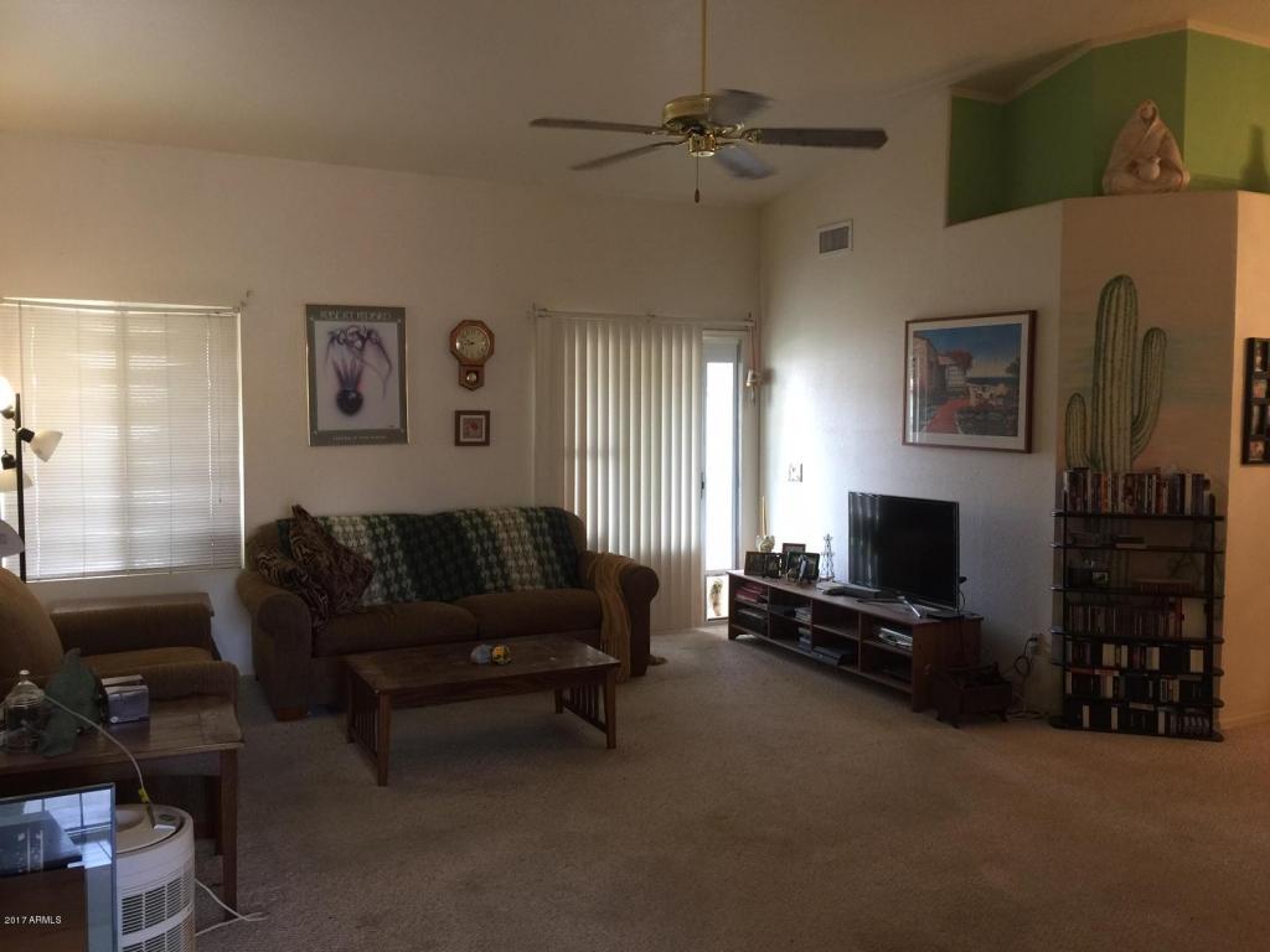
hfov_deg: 61.7
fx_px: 1064
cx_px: 635
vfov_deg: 48.2
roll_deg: -1.2
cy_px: 476
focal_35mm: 29
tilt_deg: -4.1
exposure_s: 1/15
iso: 50
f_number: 2.2
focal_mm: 4.15
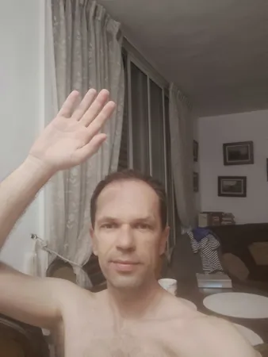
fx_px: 227
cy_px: 178
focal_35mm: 22
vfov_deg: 76.4
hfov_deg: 61.1
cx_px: 134
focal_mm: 3.74
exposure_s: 1/20
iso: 658
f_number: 2
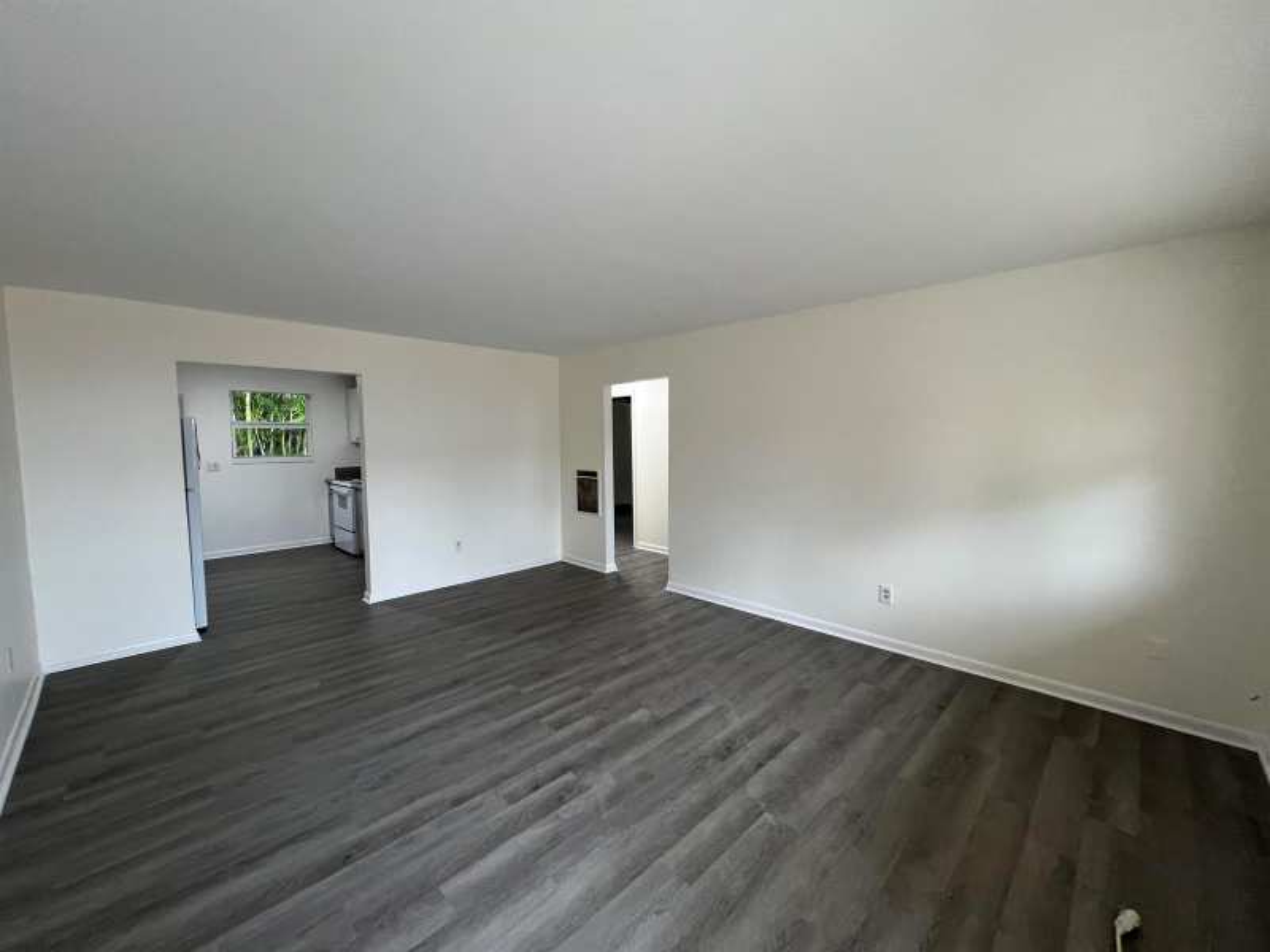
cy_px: 476
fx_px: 477
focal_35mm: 13
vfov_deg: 89.9
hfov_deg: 106.2
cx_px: 635
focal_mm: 1.57
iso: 160
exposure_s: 1/60
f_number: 1.8
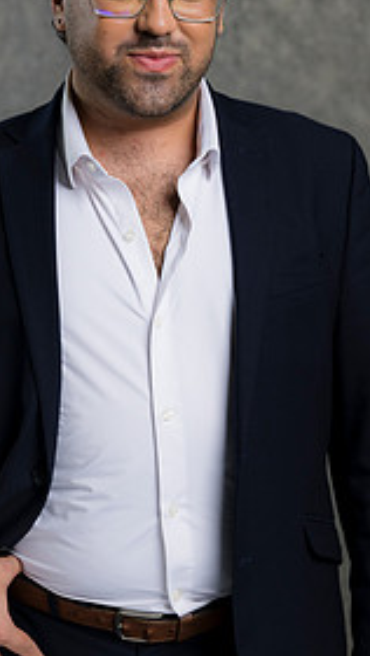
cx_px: 159
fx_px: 2488
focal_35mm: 143
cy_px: 272
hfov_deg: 8.5
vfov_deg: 15.0
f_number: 5
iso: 125
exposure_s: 1/200
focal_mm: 85
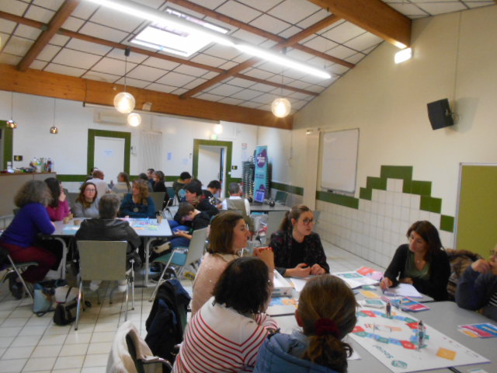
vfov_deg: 53.1
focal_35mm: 26
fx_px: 373
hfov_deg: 67.3
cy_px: 186
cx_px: 248
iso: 400
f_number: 3.2
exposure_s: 1/30
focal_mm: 4.6
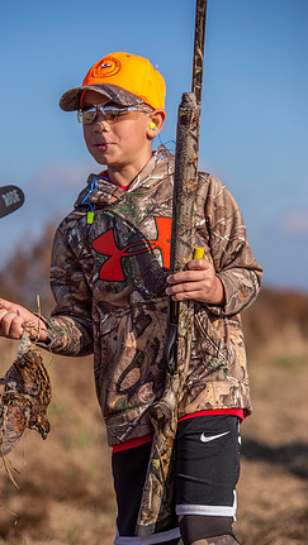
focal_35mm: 131
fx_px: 1899
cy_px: 279
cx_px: 120
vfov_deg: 16.4
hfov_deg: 9.3
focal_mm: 120
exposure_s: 1/2000
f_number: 4
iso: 200
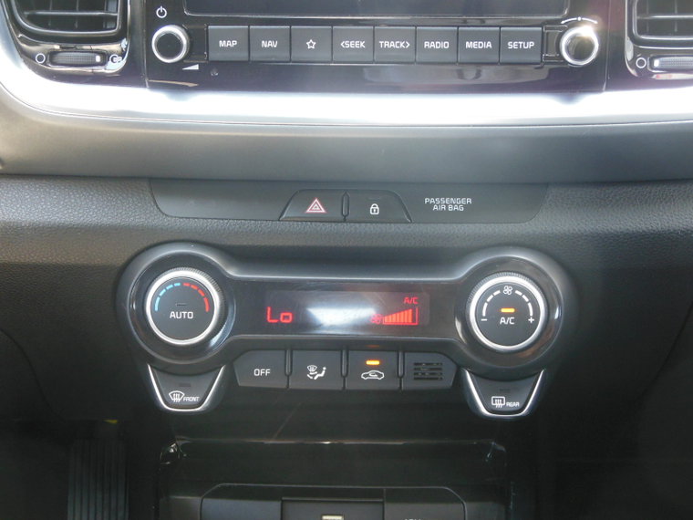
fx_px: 1521
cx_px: 346
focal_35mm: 76
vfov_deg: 19.4
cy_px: 260
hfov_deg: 25.7
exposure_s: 1/20
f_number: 4.4
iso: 400
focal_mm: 13.6
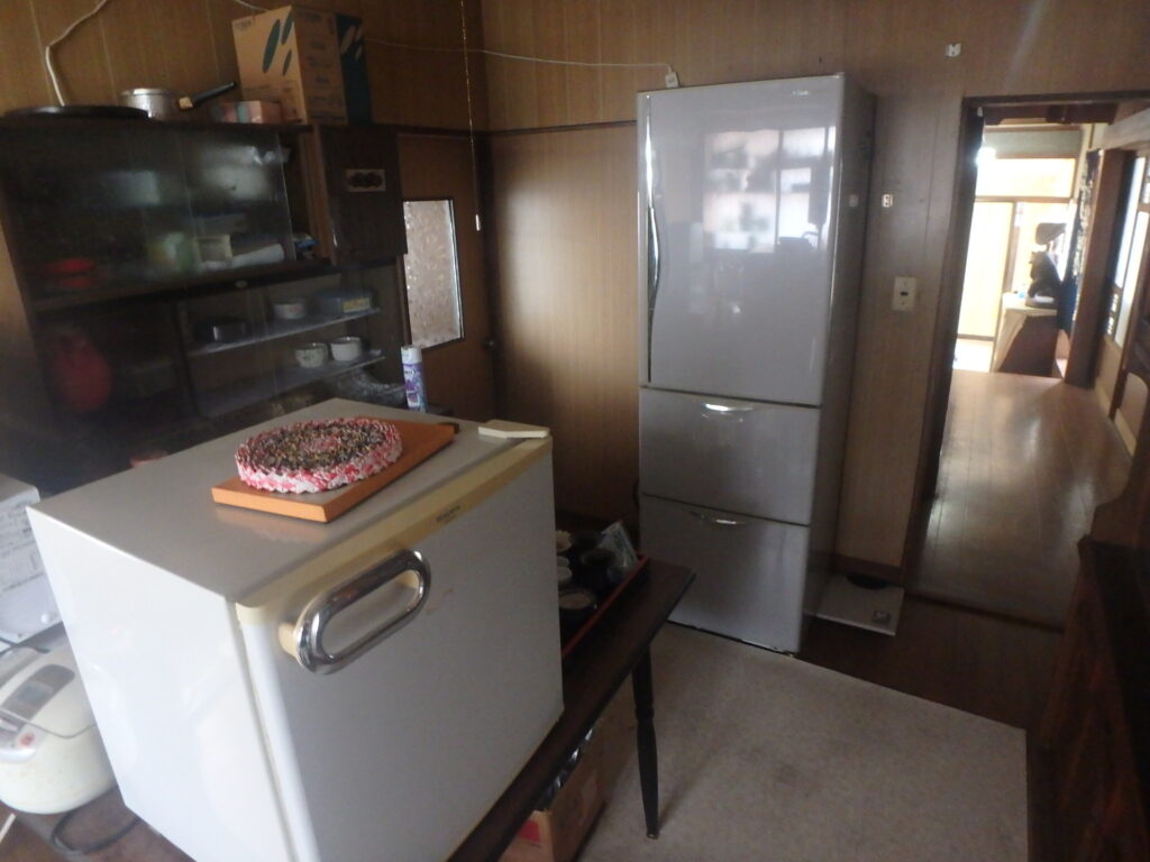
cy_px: 431
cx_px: 575
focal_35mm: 21
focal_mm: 3.7
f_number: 3.5
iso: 800
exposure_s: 1/10
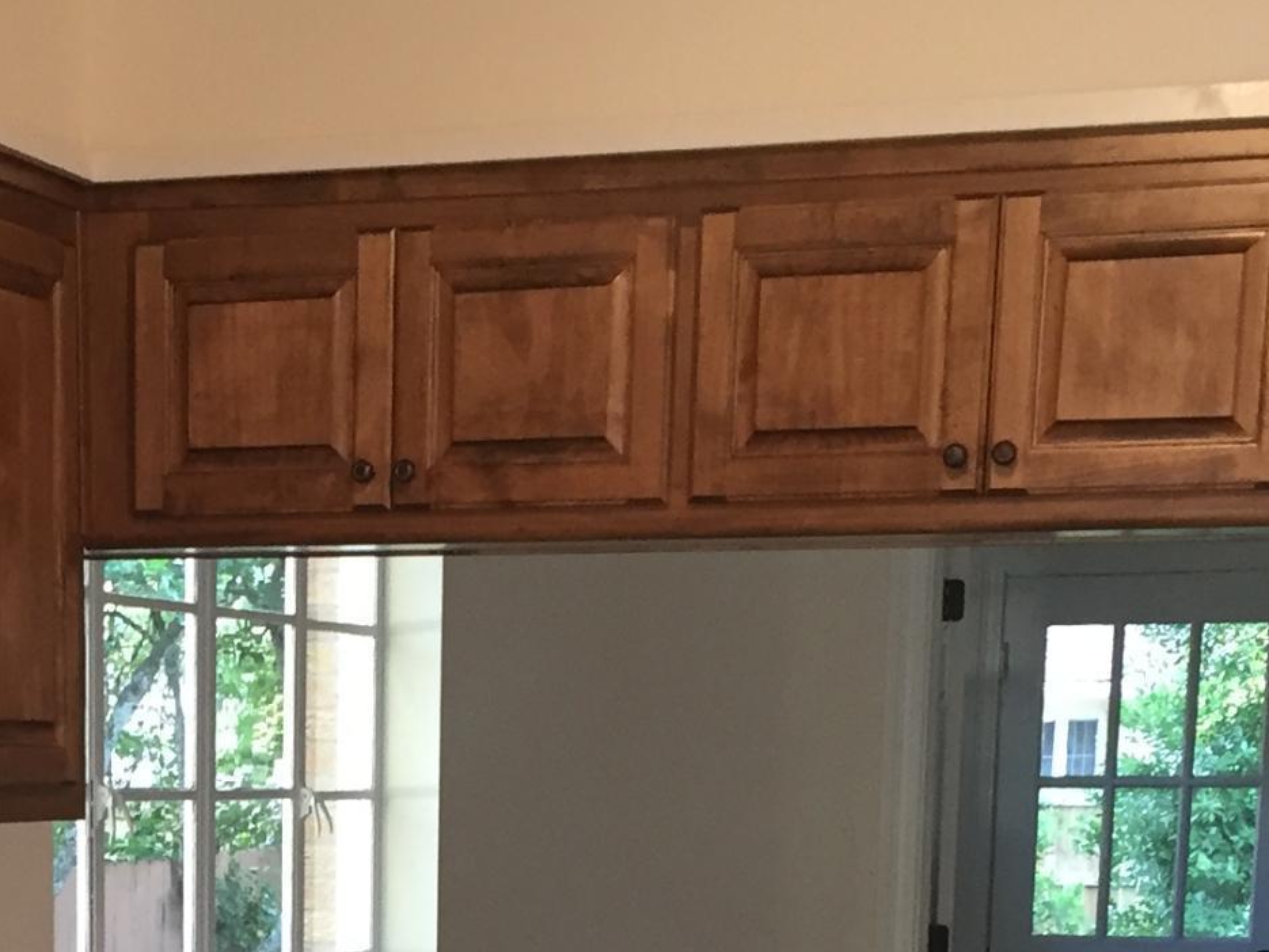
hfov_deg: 20.7
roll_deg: -0.1
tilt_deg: -11.2
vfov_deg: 14.7
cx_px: 189
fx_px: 3411
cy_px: 1459
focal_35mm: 93
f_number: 2.2
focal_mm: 4.15
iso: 100
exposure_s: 1/30
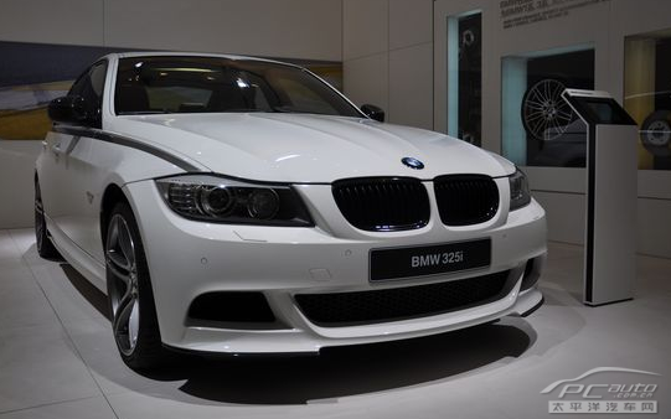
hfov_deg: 54.5
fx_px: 650
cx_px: 305
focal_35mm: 36
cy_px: 179
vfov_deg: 35.7
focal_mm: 21
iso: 320
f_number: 3.8
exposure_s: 1/1000
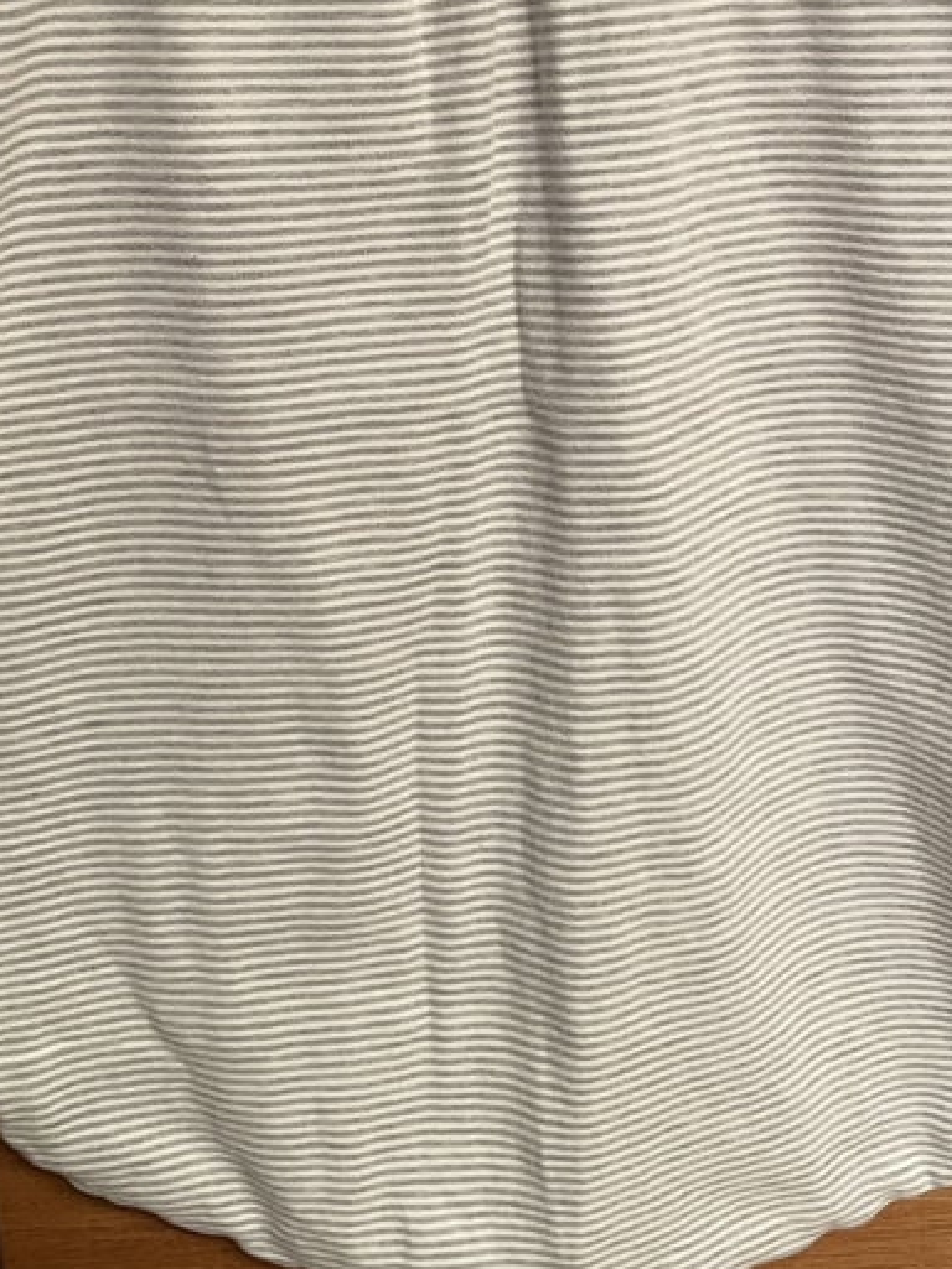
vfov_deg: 43.6
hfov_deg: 34.3
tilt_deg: -14.0
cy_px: 343
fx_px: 1540
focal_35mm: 42
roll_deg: +0.7
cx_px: 545
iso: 500
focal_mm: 4.2
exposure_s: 1/50
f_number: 1.6
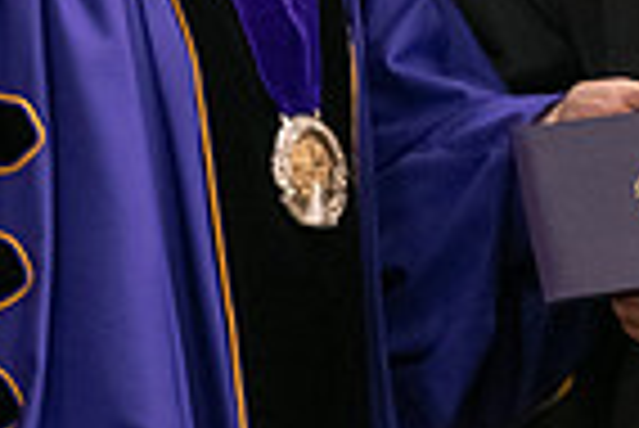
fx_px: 5082
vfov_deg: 4.8
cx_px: 315
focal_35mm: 286
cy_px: -164
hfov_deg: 7.2
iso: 2500
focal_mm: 70
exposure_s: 1/125
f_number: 5
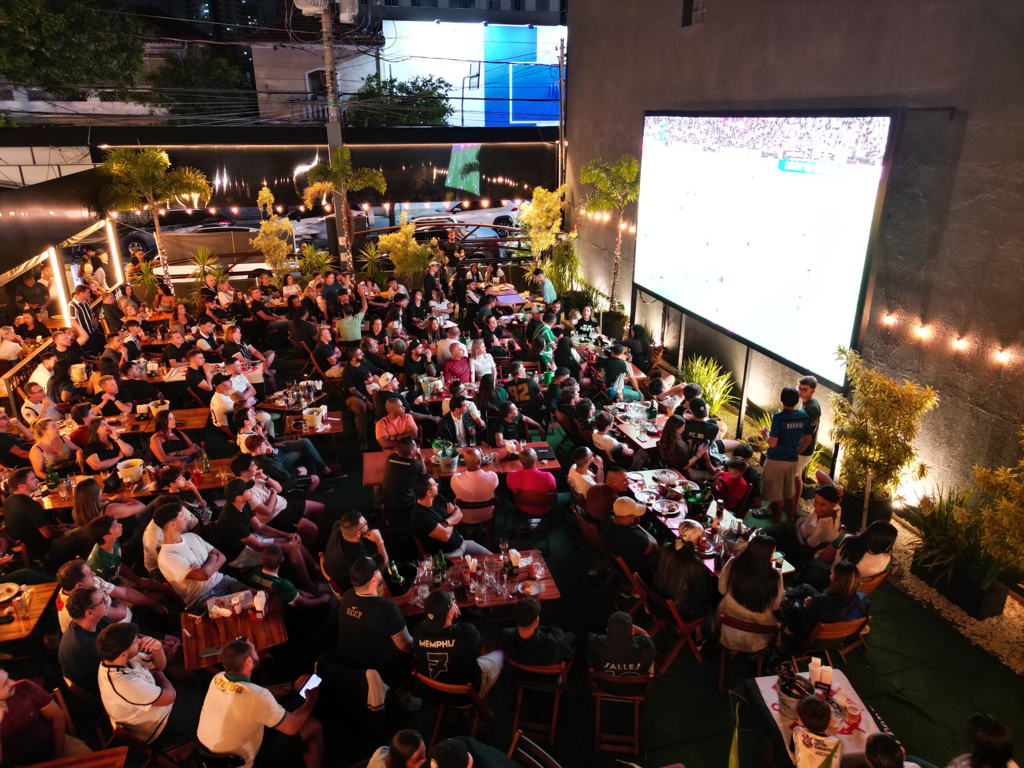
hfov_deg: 71.6
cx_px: 512
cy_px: 384
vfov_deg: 56.8
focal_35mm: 24
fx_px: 710
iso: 420
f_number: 1.7
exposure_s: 1/15
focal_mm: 6.72
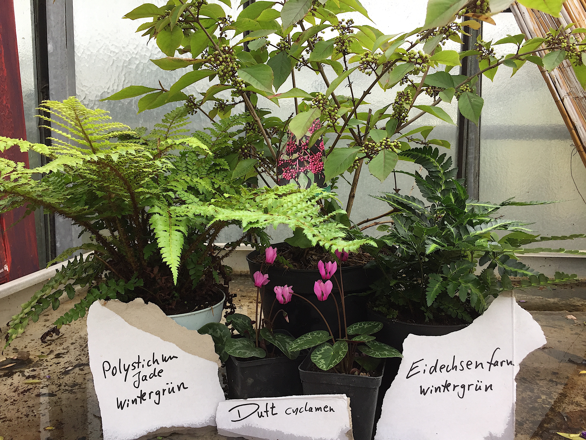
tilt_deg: -6.3
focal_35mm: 29
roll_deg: -0.9
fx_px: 491
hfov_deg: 61.7
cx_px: 293
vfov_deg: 48.2
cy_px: 220
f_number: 2.2
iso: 40
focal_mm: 4.15
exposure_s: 1/100
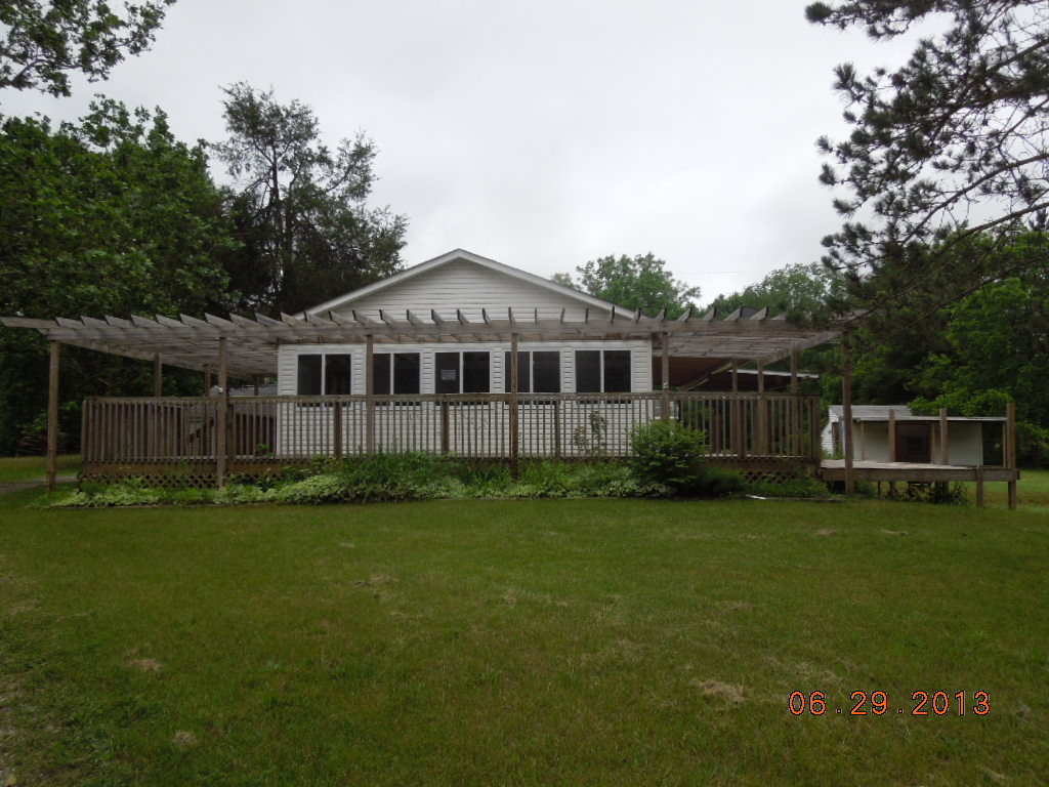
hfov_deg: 69.4
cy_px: 394
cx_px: 524
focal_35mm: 25
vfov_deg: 54.9
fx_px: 758
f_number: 3.3
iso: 100
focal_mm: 4.5
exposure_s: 1/400
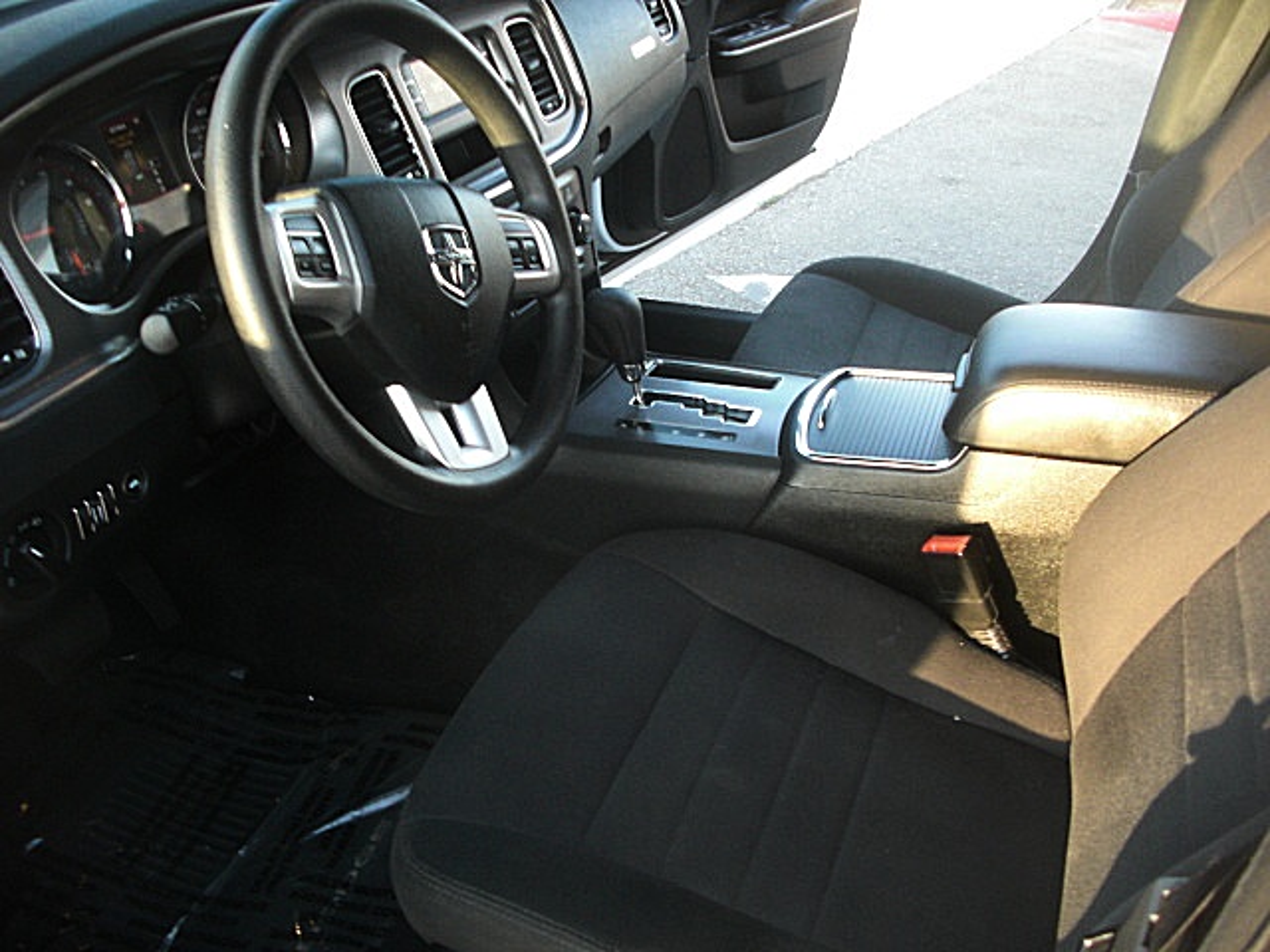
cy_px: 476
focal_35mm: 36
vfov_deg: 39.7
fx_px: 1321
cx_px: 635
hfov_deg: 51.4
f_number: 2.8
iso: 200
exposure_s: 1/80
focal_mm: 6.3
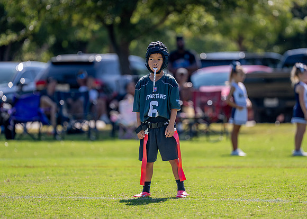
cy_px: 97
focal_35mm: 274
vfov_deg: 5.3
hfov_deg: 7.4
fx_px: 2389
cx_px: 173
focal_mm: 200
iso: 200
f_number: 2.8
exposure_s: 1/2000
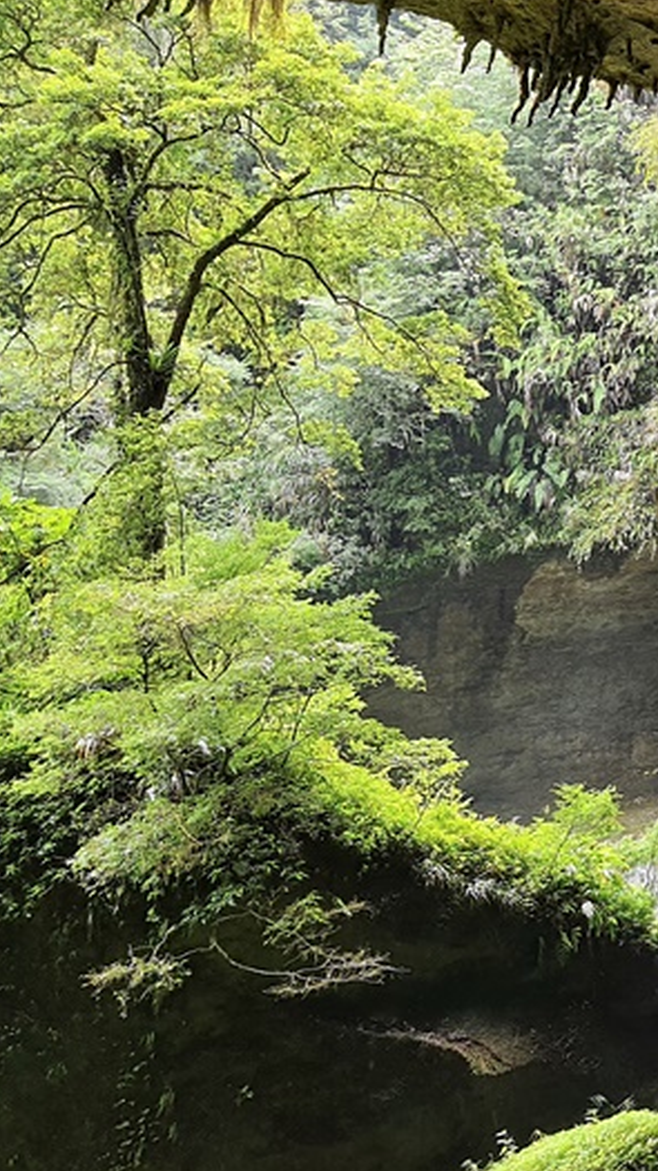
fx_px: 1676
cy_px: 640
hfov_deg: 19.6
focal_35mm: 54
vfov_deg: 38.5
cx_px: 952
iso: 50
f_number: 1.7
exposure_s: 1/133
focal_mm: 4.32
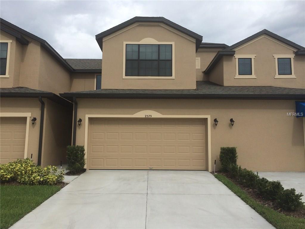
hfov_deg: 60.0
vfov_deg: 46.8
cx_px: 152
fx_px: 264
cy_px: 114
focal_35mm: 30
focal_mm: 4.12
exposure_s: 1/2564
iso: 32
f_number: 2.2
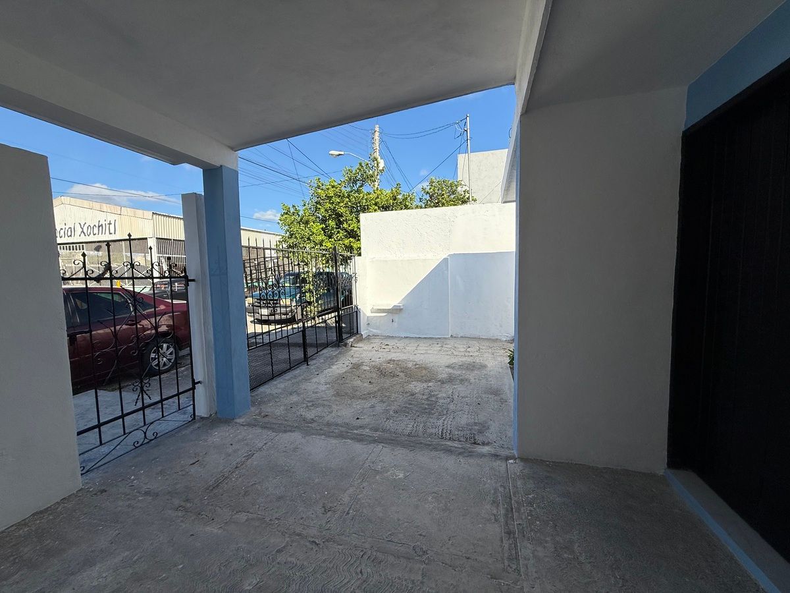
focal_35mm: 14
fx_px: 320
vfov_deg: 85.7
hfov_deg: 102.1
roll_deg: +1.2
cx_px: 395
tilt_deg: -4.1
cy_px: 296
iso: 64
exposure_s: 1/2841
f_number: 2.2
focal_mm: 2.22
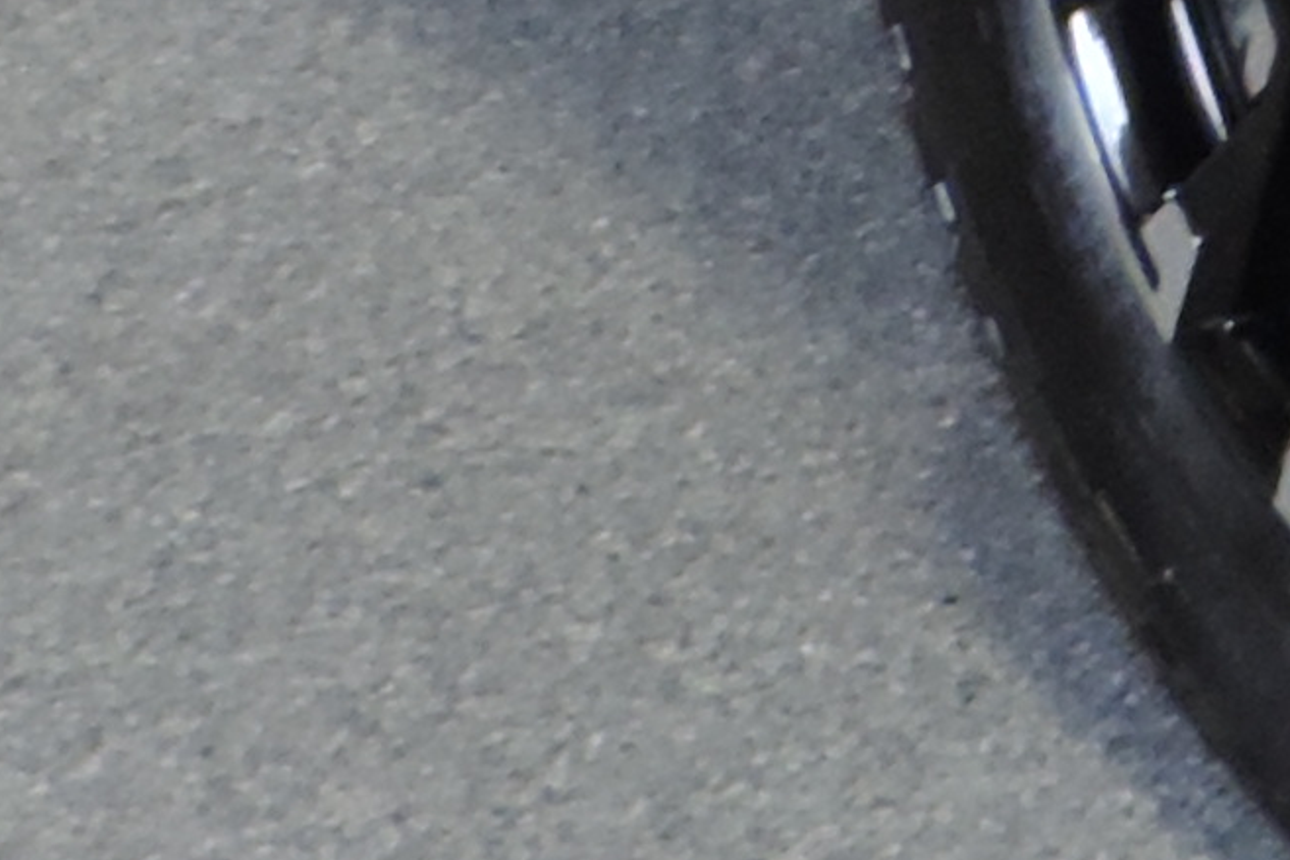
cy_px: -1679
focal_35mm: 186
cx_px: 2674
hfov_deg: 10.1
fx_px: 6664
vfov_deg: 6.7
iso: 220
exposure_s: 1/30
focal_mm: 4.3
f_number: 3
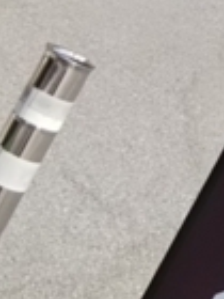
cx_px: 469
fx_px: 1890
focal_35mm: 219
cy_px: -94
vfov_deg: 8.9
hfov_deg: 6.6
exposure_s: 1/550
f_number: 2.2
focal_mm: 4
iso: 20
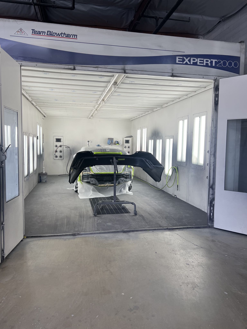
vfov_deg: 67.3
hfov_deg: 53.1
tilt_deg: -4.2
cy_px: 164
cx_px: 124
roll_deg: +0.2
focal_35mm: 26
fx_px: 247
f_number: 1.5
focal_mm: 5.7
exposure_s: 1/166
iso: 40
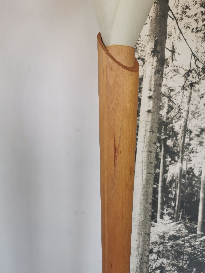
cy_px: 136
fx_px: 213
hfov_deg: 51.4
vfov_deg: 65.3
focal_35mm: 27
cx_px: 102
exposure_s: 1/120
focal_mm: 5.56
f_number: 1.6
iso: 50
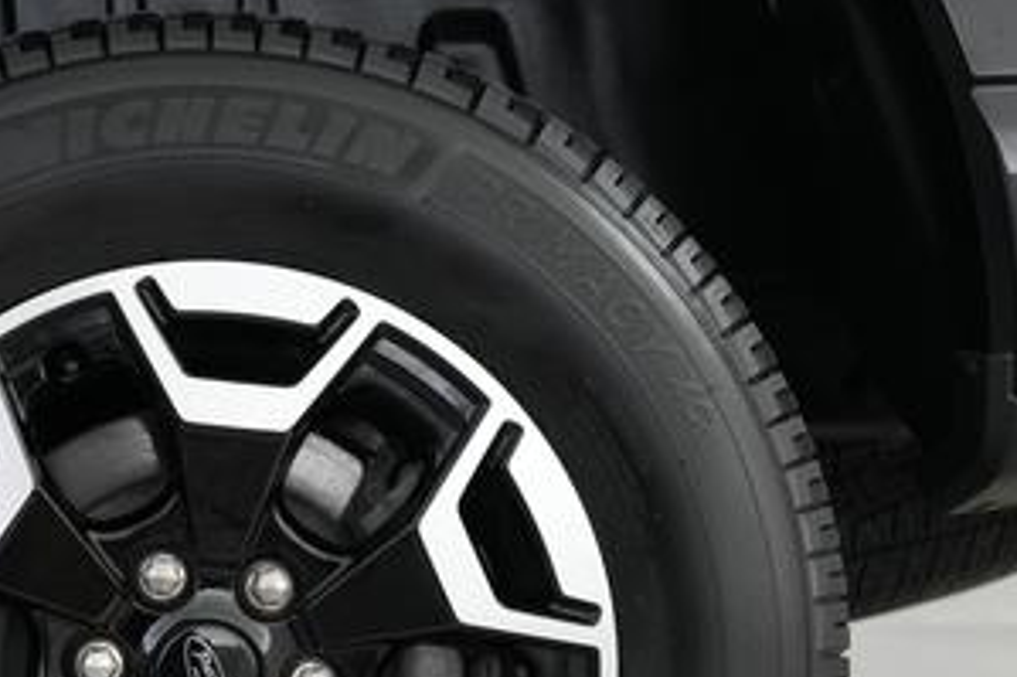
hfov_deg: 32.6
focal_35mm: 60
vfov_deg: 21.7
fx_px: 1694
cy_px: 694
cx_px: 214
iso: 4000
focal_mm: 28
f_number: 2.8
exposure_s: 1/160
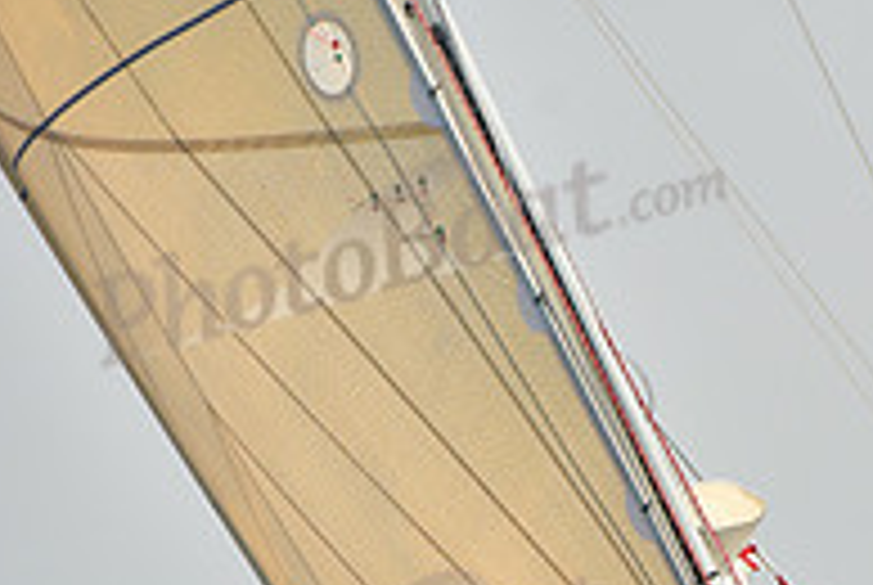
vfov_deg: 2.3
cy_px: 835
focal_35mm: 597
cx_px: 963
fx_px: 14499
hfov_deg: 3.4
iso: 250
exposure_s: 1/640
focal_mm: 200
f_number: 5.6
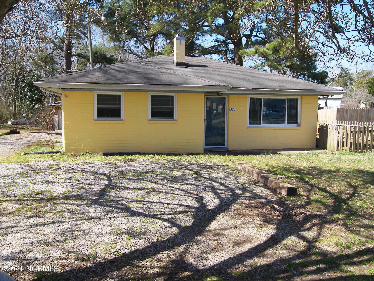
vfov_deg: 45.4
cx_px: 187
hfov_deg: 58.4
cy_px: 140
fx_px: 335
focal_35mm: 31
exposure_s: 1/500
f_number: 3.2
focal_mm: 6.6
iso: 50
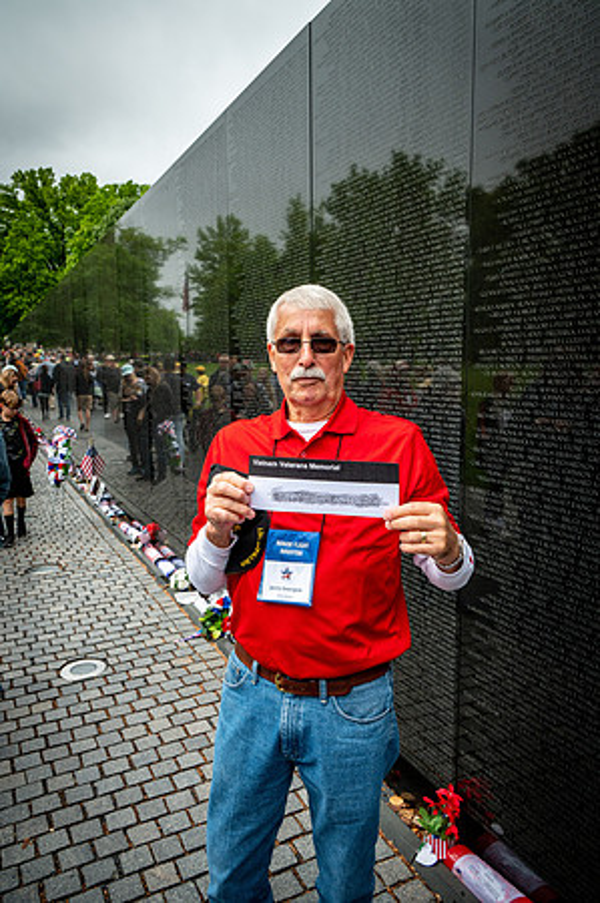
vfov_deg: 67.4
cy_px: 452
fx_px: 677
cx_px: 300
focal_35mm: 27
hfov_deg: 47.8
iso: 640
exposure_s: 1/640
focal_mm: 27
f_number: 8
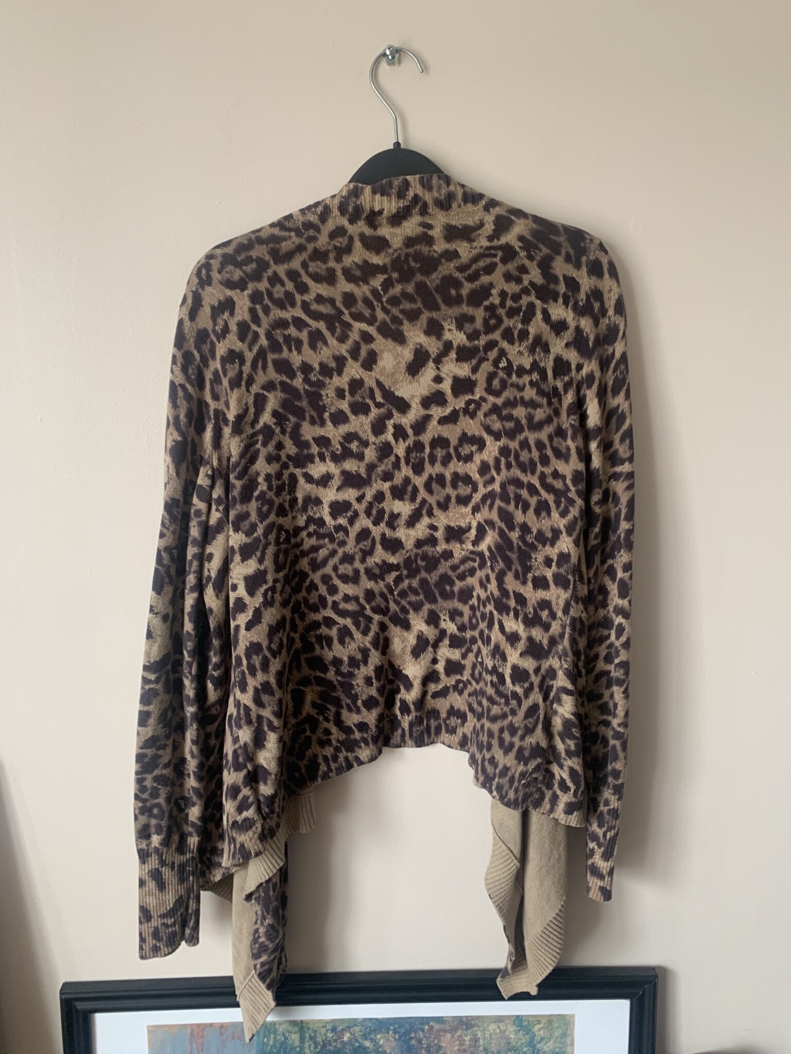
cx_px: 396
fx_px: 792
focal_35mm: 26
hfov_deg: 53.1
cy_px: 527
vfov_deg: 67.3
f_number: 1.8
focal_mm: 4.25
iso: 125
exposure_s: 1/60
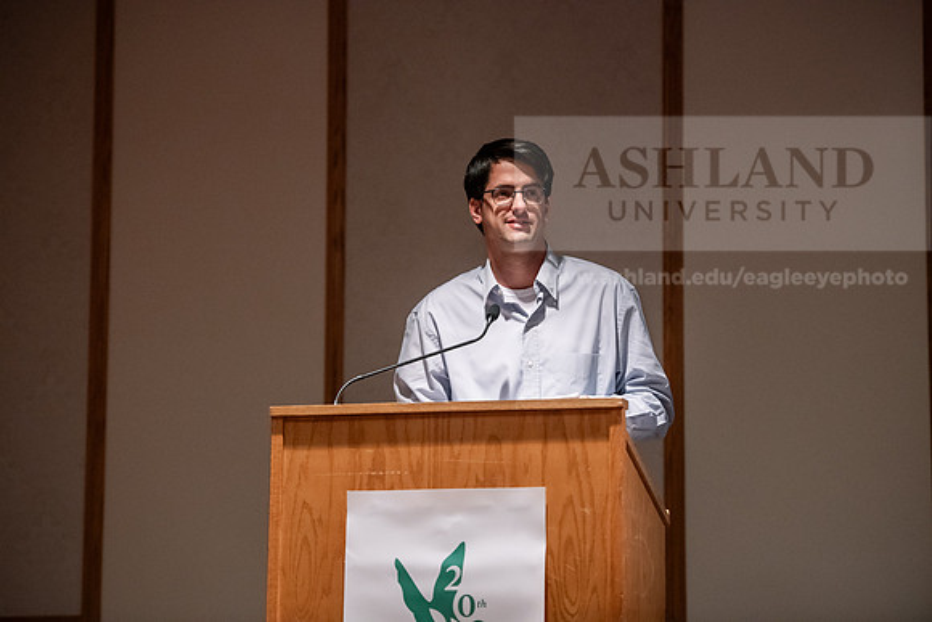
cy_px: 311
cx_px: 466
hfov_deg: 18.6
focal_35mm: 110
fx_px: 2848
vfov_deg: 12.5
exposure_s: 1/200
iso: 3200
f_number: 3.2
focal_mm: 110
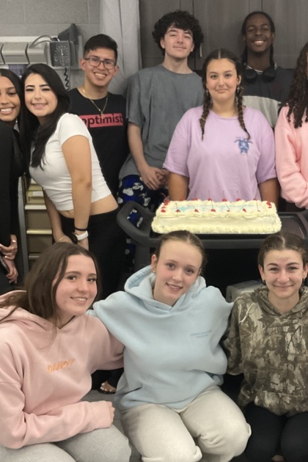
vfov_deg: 40.3
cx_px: 237
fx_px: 629
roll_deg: +0.1
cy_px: 245
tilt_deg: -15.4
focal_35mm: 49
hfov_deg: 27.1
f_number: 1.8
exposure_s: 1/60
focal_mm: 3
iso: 80
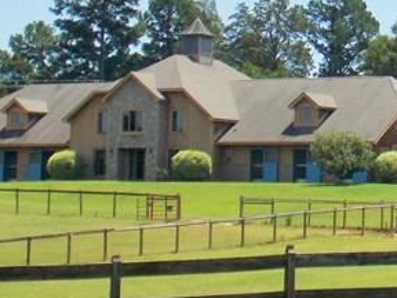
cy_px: 197
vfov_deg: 8.0
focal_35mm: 185
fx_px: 2122
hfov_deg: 10.5
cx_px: 521
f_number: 3.9
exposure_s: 1/640
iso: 80
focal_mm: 9.3
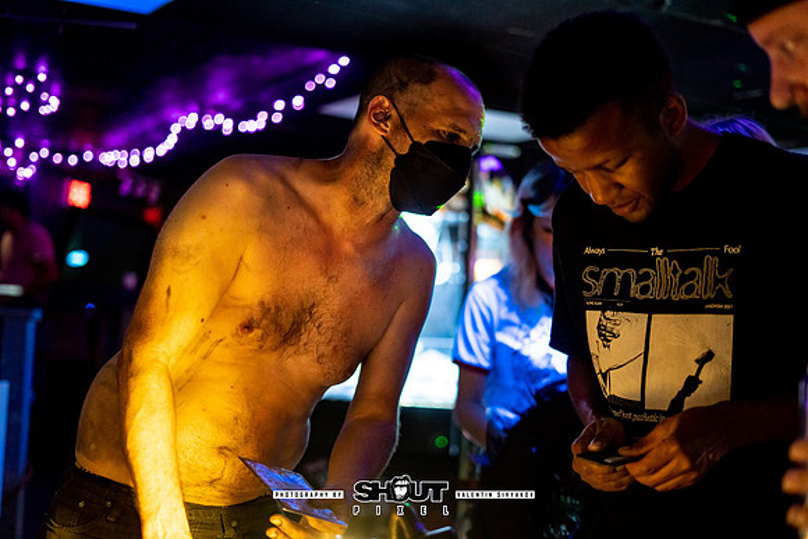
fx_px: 1122
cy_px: 270
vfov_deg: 27.0
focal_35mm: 50
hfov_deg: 39.6
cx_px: 404
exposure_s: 1/125
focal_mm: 50
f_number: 1.8
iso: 2500
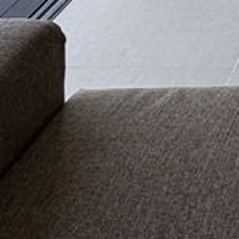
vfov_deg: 13.5
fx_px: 664
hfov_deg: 16.5
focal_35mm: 85
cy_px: -363
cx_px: 449
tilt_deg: -2.8
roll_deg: -0.6
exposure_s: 1/303
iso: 40
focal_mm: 2.22
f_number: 2.2
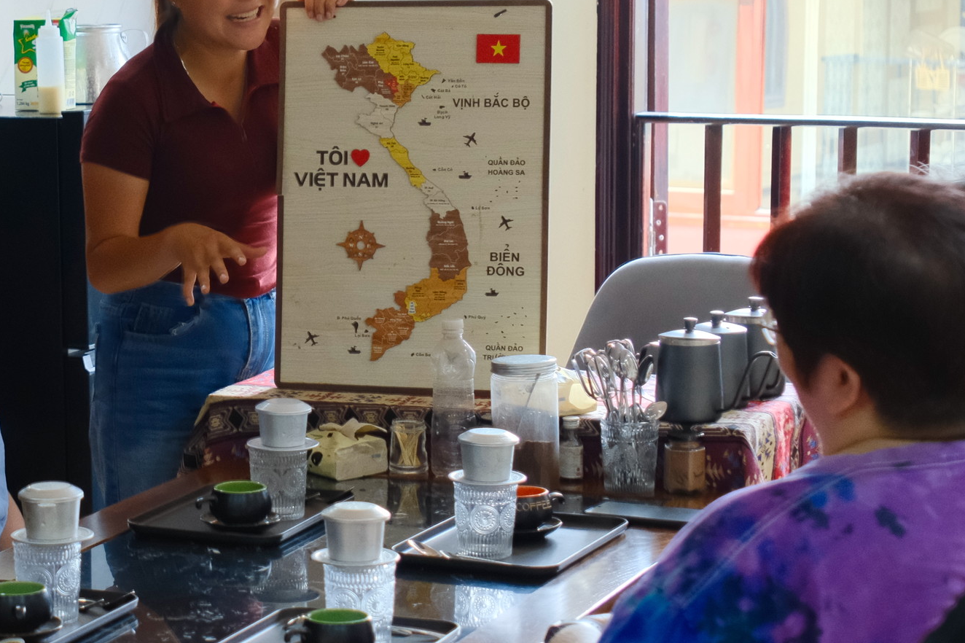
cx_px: 75
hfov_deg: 19.6
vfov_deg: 13.4
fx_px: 2733
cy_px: 287
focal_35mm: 102
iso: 3200
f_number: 3.2
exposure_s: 1/100
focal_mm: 29.9
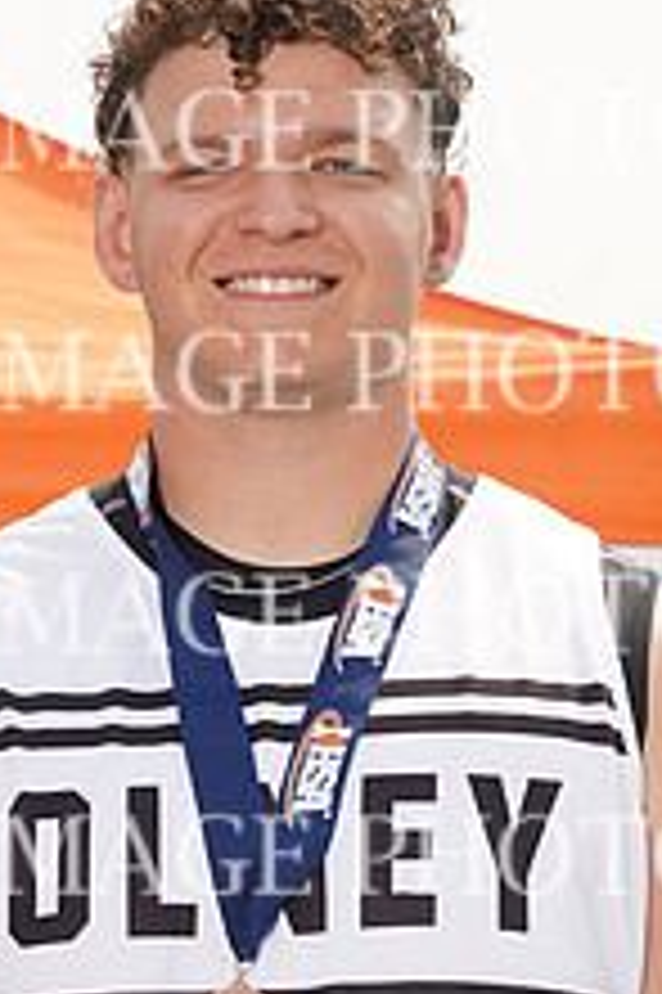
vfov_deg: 10.6
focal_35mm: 192
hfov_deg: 7.1
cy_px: 976
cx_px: 317
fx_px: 5304
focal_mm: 73
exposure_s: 1/200
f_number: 8
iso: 100
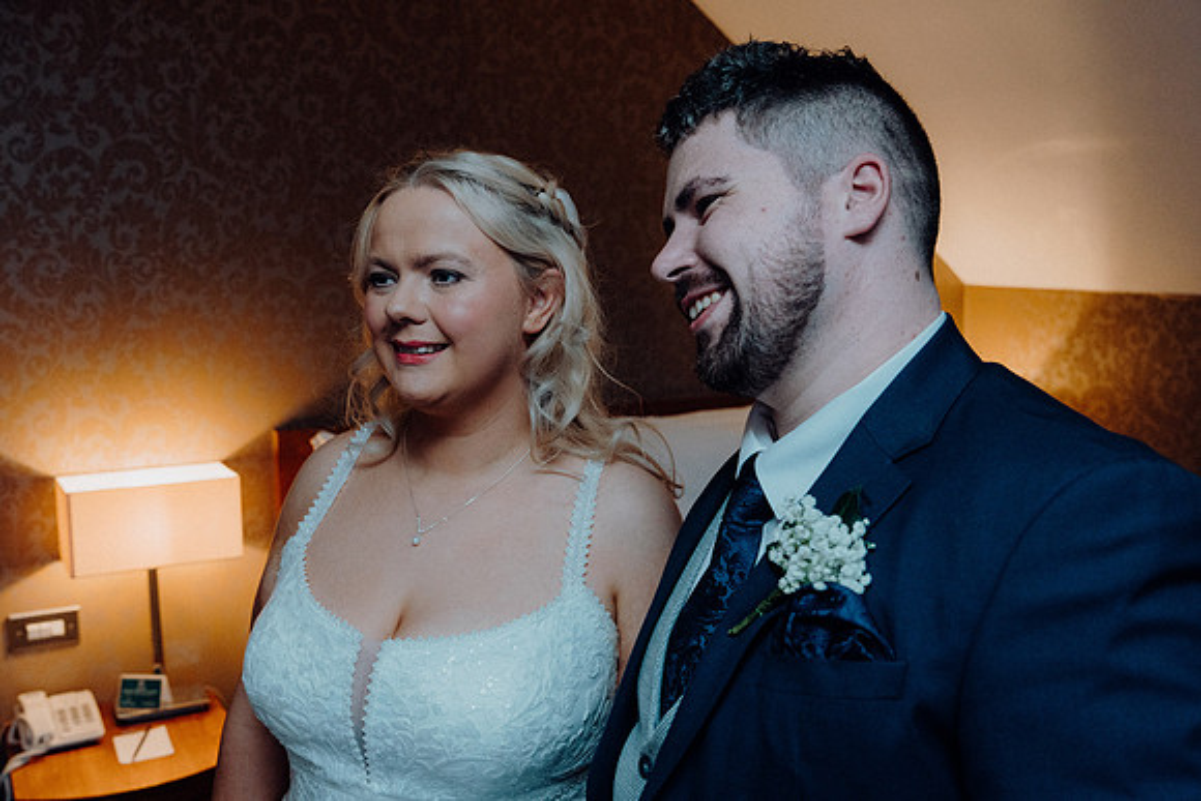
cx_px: 600
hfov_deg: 53.1
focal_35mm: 36
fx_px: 1201
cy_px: 400
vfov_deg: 36.9
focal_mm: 36
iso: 2500
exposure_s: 1/160
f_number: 5
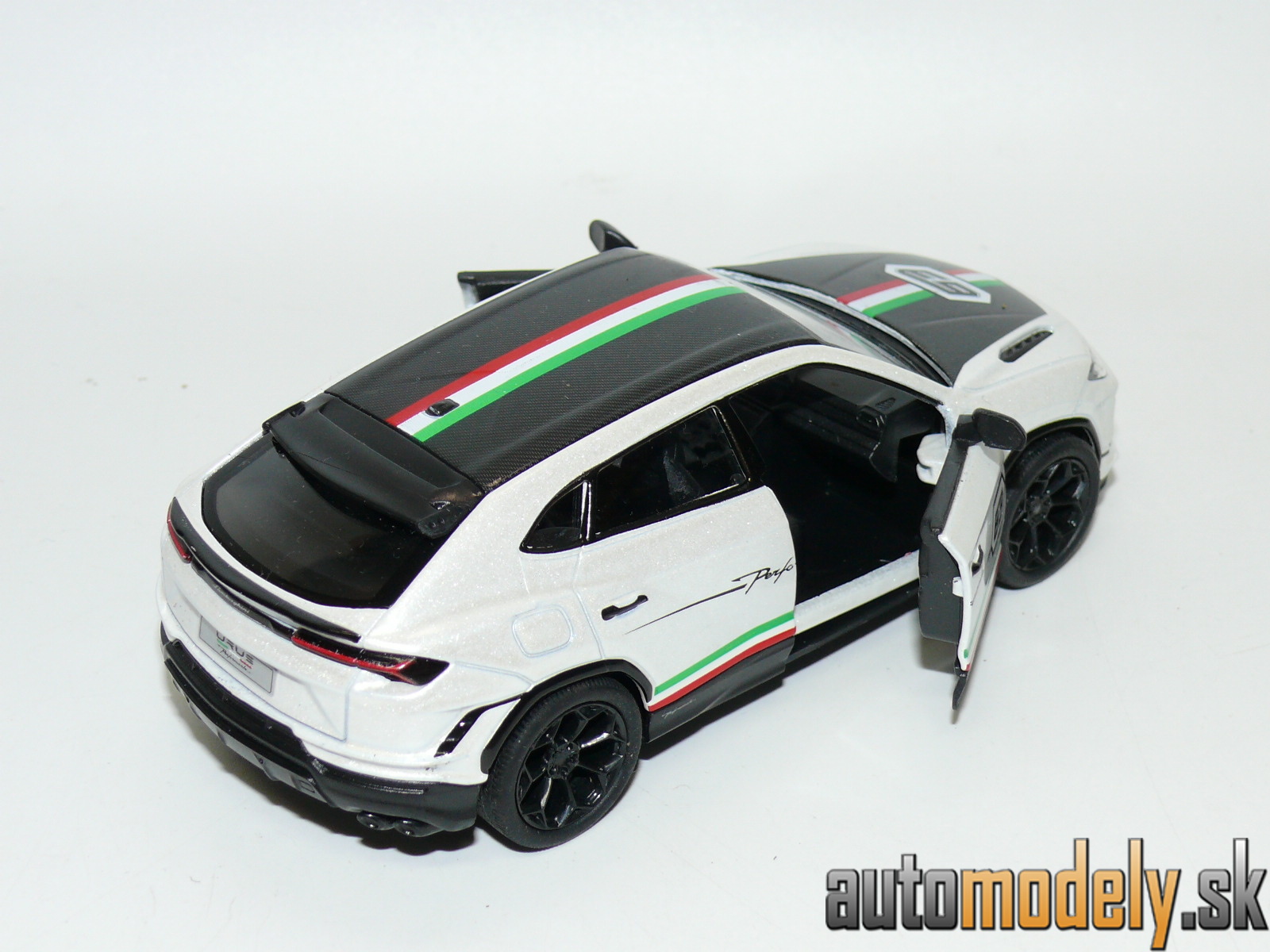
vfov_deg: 21.6
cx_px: 635
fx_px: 2495
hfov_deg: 28.6
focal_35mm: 68
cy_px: 476
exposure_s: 1/30
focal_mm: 10.8
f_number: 4
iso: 100
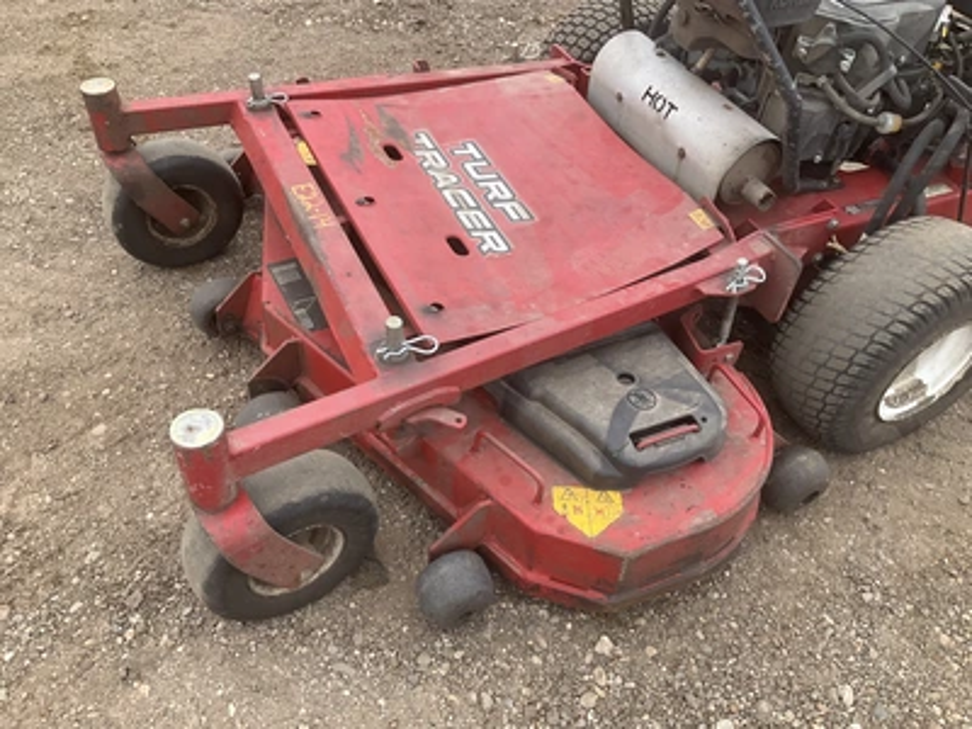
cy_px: 364
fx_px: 814
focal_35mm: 29
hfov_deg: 61.7
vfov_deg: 48.2
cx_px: 486
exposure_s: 1/519
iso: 25
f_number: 1.8
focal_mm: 3
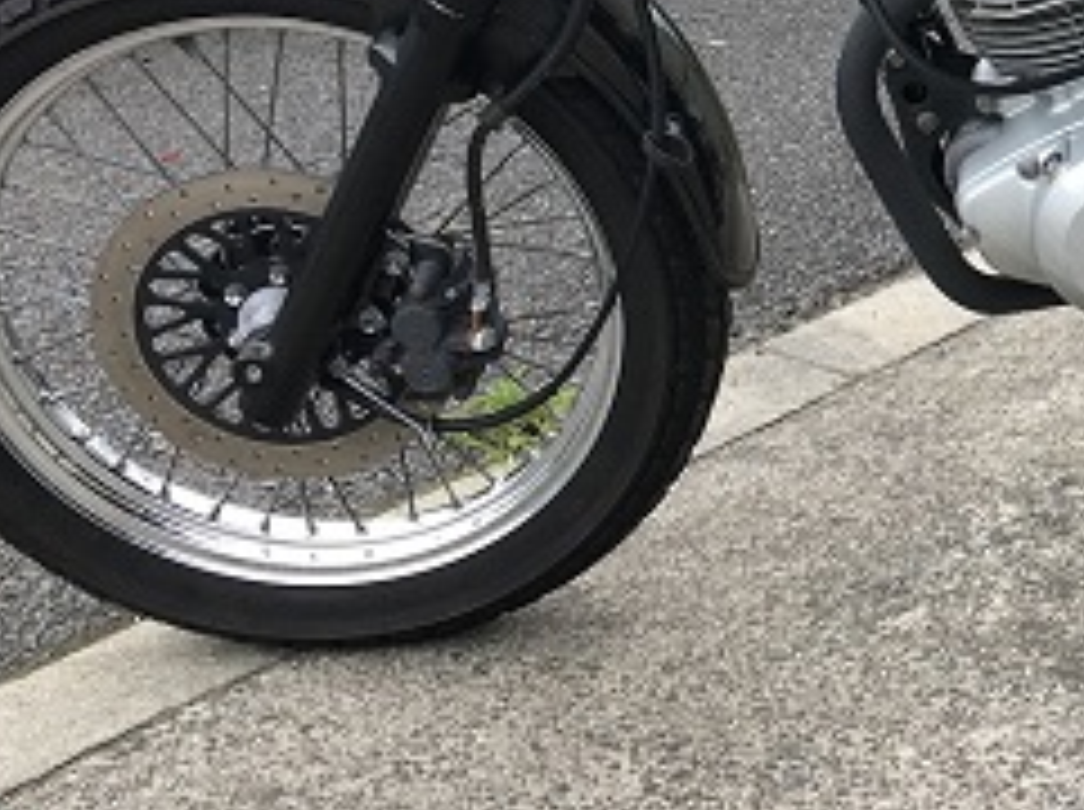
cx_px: 1268
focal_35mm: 85
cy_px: -106
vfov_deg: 16.7
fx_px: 2658
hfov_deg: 21.5
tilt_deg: -13.8
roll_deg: -2.3
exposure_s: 1/214
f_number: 2.2
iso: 25
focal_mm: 4.15
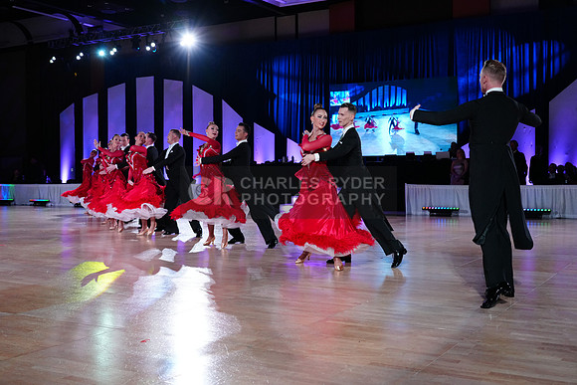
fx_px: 641
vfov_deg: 33.4
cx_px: 288
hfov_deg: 48.4
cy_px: 192
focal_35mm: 40
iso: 2500
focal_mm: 40
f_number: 4
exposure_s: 1/400
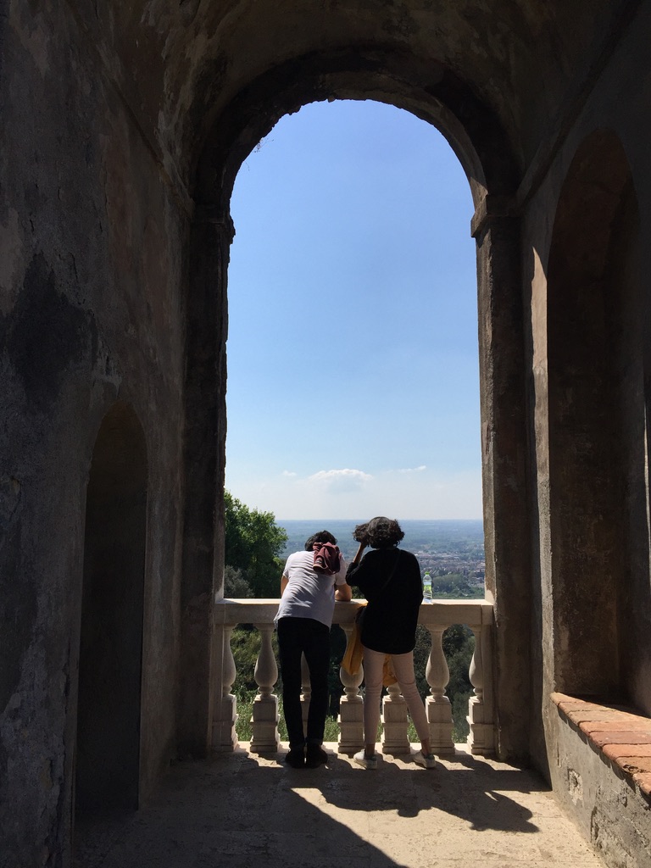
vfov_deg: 61.7
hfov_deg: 48.2
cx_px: 326
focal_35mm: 29
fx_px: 727
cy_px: 434
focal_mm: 4.15
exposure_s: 1/3968
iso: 32
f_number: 2.2
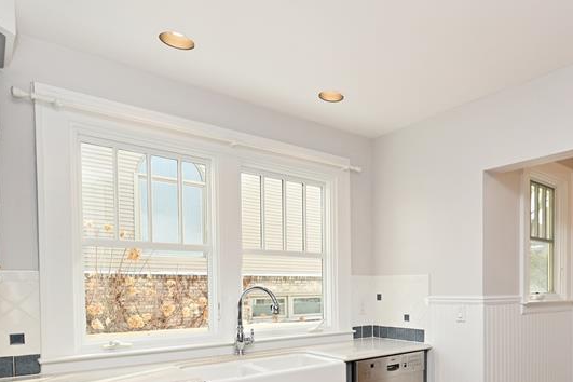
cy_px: 299
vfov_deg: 45.8
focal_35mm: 27
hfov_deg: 64.4
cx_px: 410
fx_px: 430
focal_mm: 14
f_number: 11
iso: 500
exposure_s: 1/60
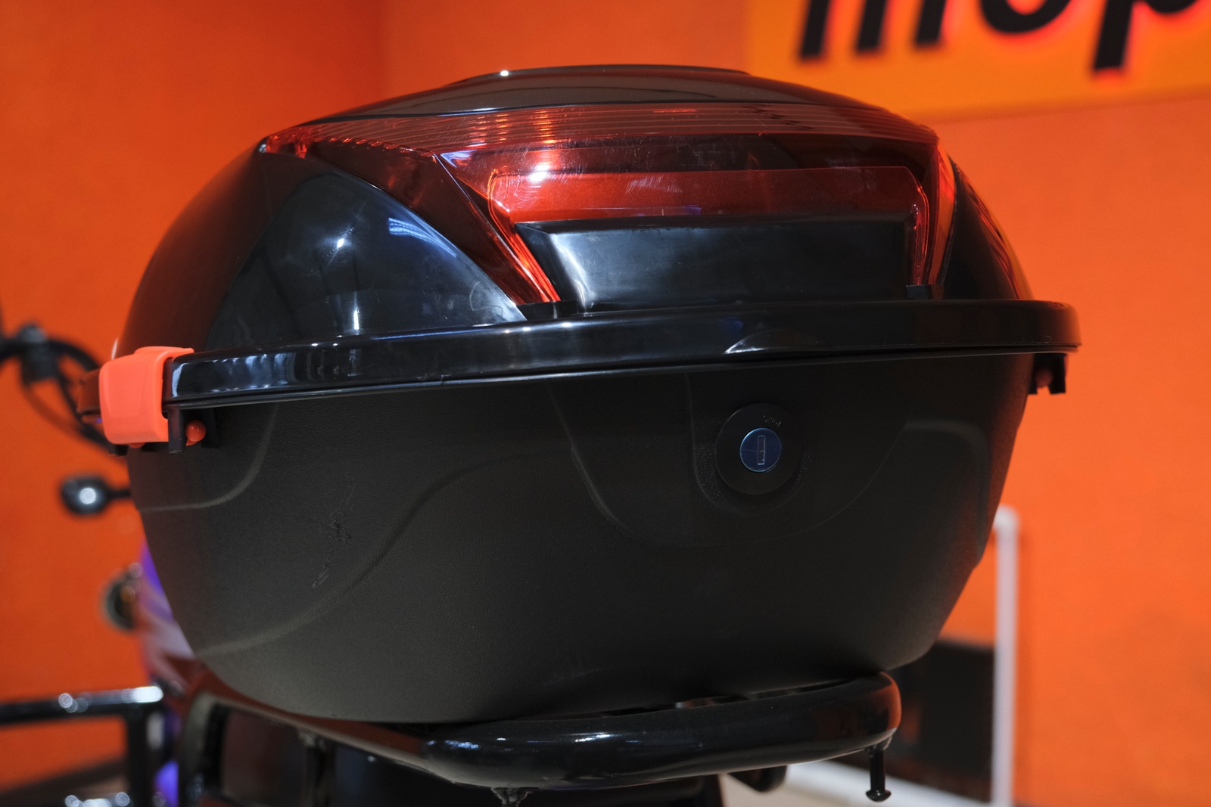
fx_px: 1648
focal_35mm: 49
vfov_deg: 27.5
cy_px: 404
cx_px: 606
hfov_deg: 40.3
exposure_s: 1/100
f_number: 4
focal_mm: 32.5
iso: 1600
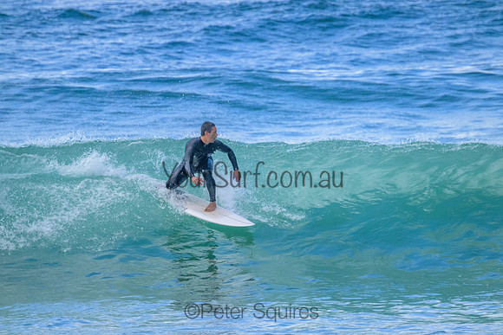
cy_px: 168
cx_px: 252
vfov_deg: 1.7
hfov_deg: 2.6
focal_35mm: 800
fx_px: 11180
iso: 5000
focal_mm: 800
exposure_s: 1/1600
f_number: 11
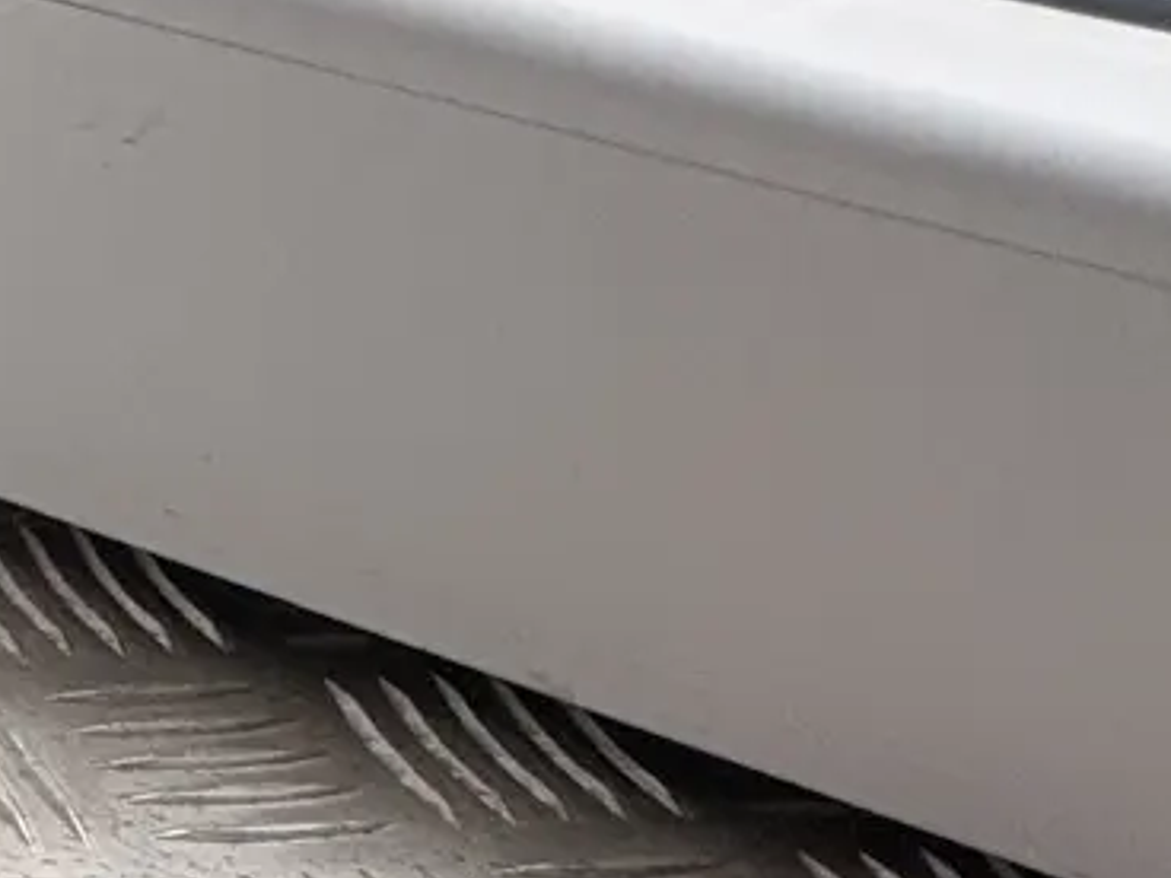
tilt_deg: -48.0
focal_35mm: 73
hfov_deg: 15.2
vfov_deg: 19.5
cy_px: 897
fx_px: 2469
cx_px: -1623
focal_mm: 2.22
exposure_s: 1/123
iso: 40
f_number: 2.2
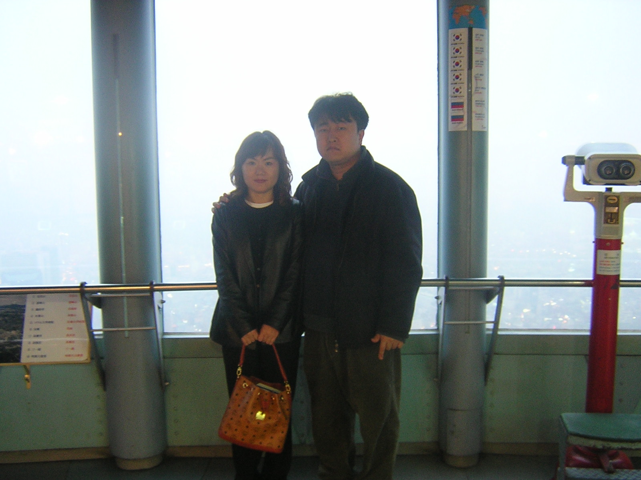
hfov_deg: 51.4
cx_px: 320
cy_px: 240
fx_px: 667
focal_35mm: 36
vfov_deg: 39.7
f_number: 2.6
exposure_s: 1/3.8
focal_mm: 4.7
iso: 224
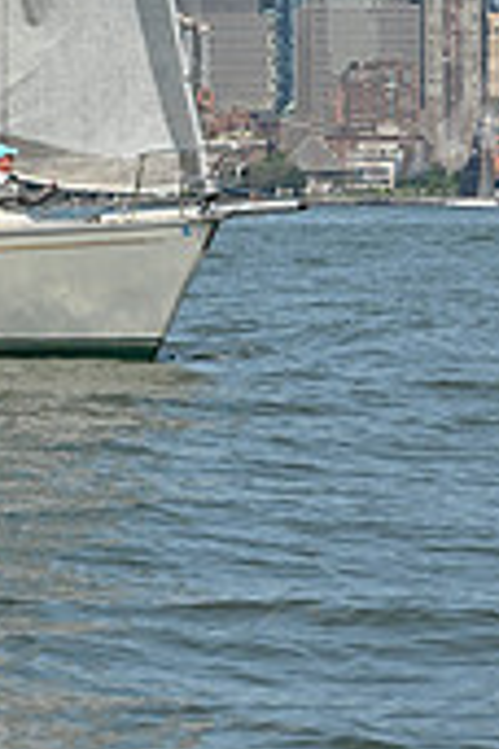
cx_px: 11
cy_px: -504
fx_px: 7048
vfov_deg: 6.0
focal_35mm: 339
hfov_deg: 4.1
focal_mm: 100
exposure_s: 1/1000
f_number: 11
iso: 320
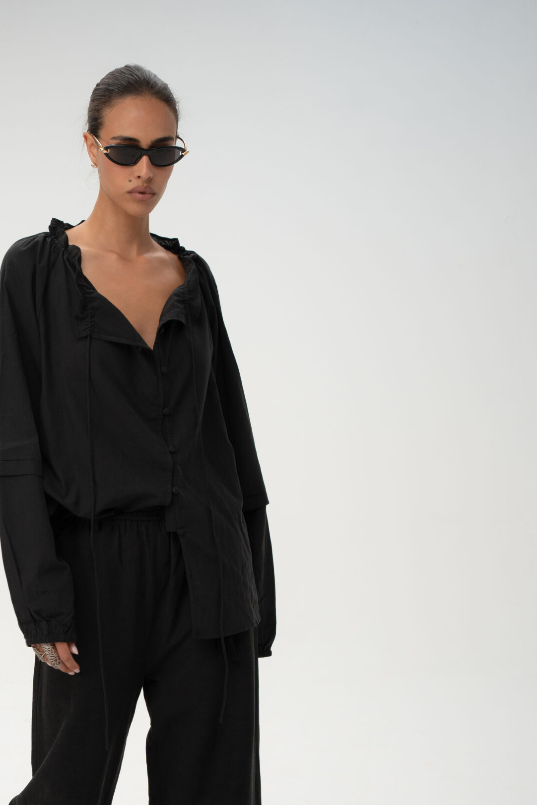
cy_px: 570
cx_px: 128
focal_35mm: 71
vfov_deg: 28.2
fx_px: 1589
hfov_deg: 19.0
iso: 500
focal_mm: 45
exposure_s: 1/160
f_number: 8
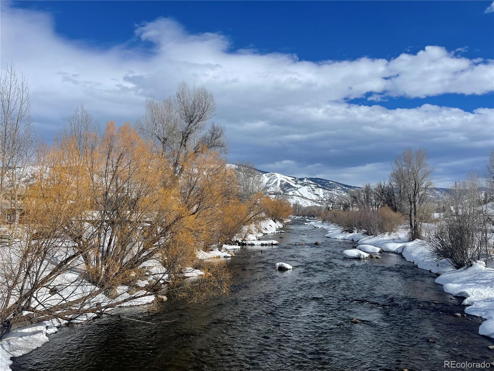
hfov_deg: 67.3
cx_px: 247
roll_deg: +0.1
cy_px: 186
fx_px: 371
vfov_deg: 53.1
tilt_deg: +4.0
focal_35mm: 26
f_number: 1.6
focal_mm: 5.1
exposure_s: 1/8547
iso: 32
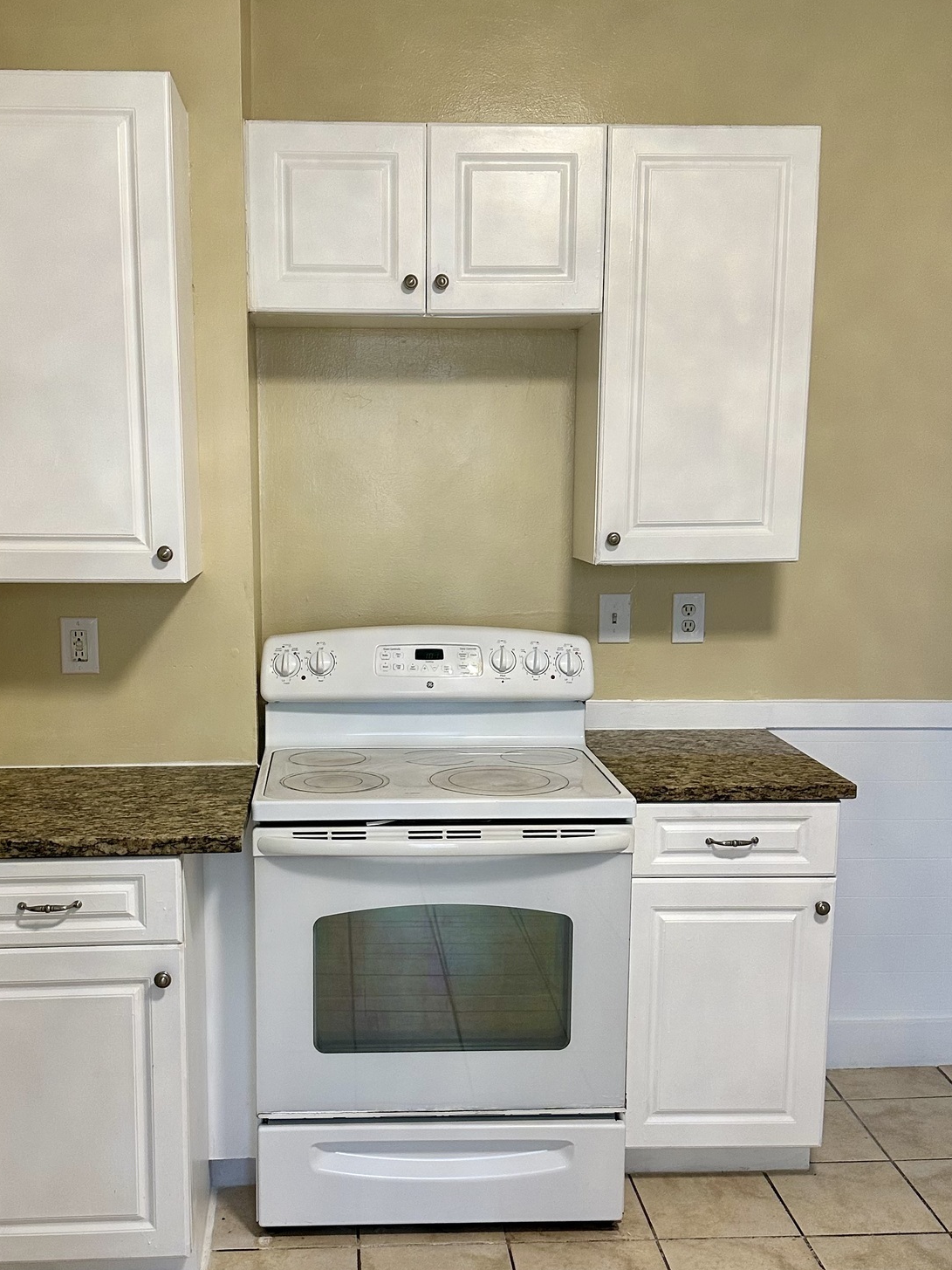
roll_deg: -0.6
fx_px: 1394
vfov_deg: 48.8
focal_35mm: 38
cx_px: 407
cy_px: 742
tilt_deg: -9.6
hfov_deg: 37.6
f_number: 1.78
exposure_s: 1/120
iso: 200
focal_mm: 6.86
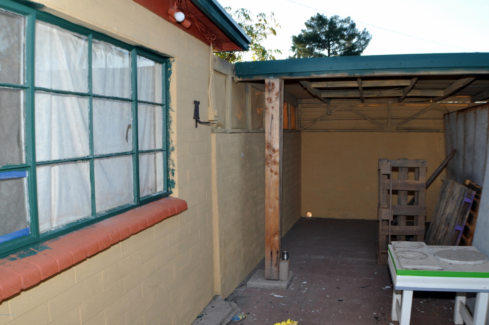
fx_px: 529
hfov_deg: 49.6
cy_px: 162
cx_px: 244
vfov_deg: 34.1
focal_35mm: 39
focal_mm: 26
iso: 200
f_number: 6.3
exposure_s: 1/160
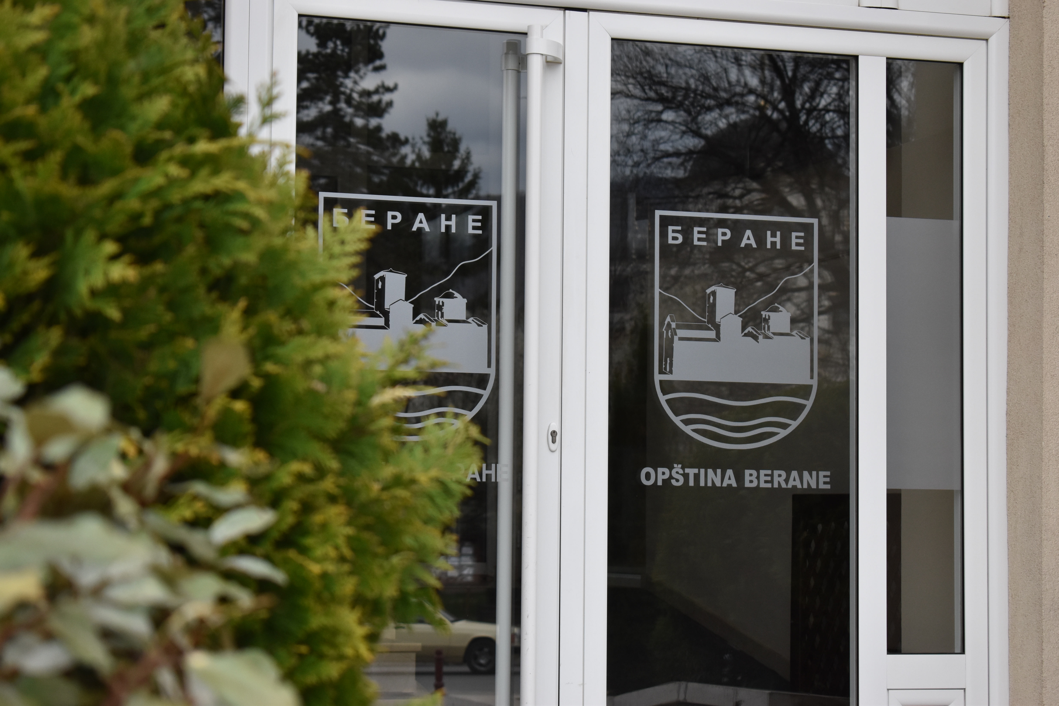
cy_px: 353
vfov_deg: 16.6
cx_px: 530
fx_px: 2427
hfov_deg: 24.6
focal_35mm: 82
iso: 800
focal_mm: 55
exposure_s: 1/800
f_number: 5.6
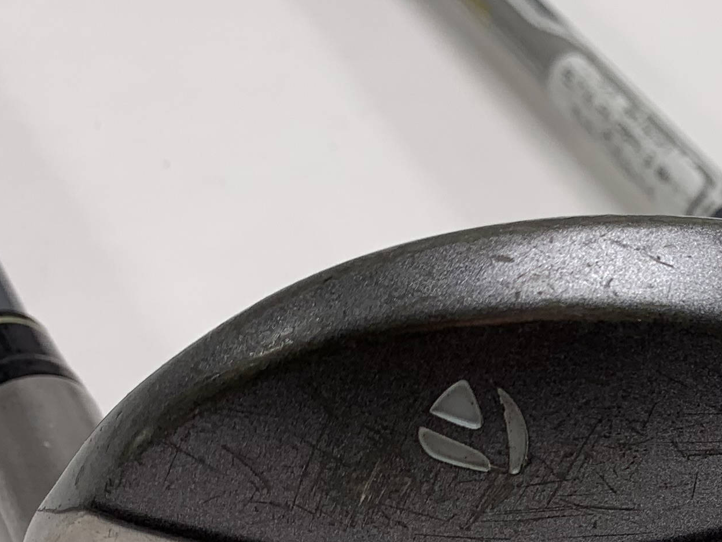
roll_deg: -7.3
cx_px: 993
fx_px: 1752
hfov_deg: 20.7
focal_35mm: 84
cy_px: 597
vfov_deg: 17.0
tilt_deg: -44.5
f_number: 1.8
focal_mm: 4.25
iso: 25
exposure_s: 1/177
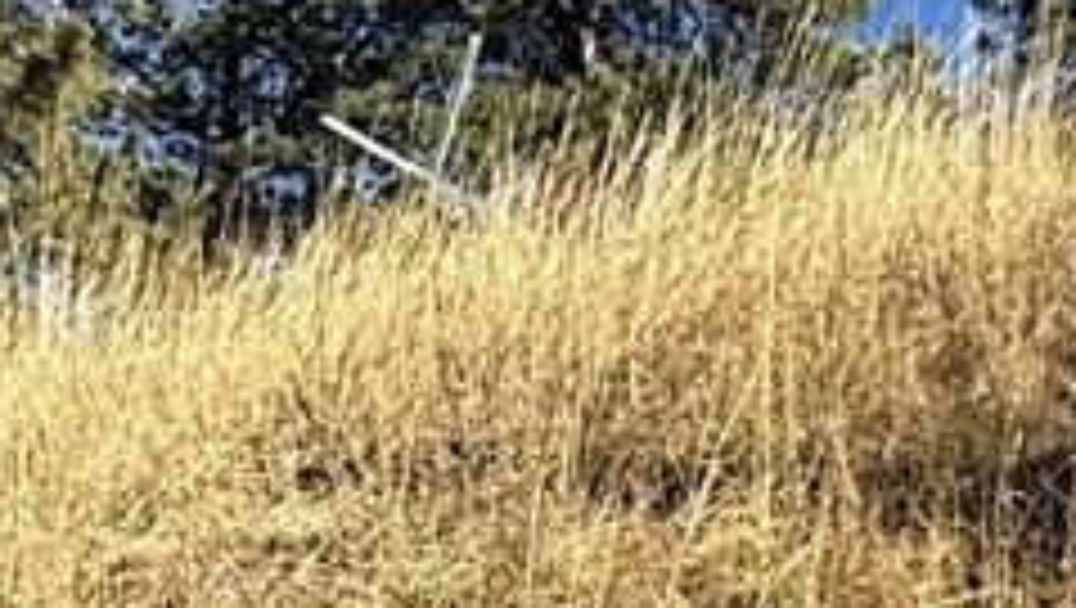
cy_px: 815
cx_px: 378
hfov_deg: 20.9
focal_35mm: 102
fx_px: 2913
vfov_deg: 11.6
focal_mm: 2.22
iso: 50
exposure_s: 1/1534
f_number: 2.2
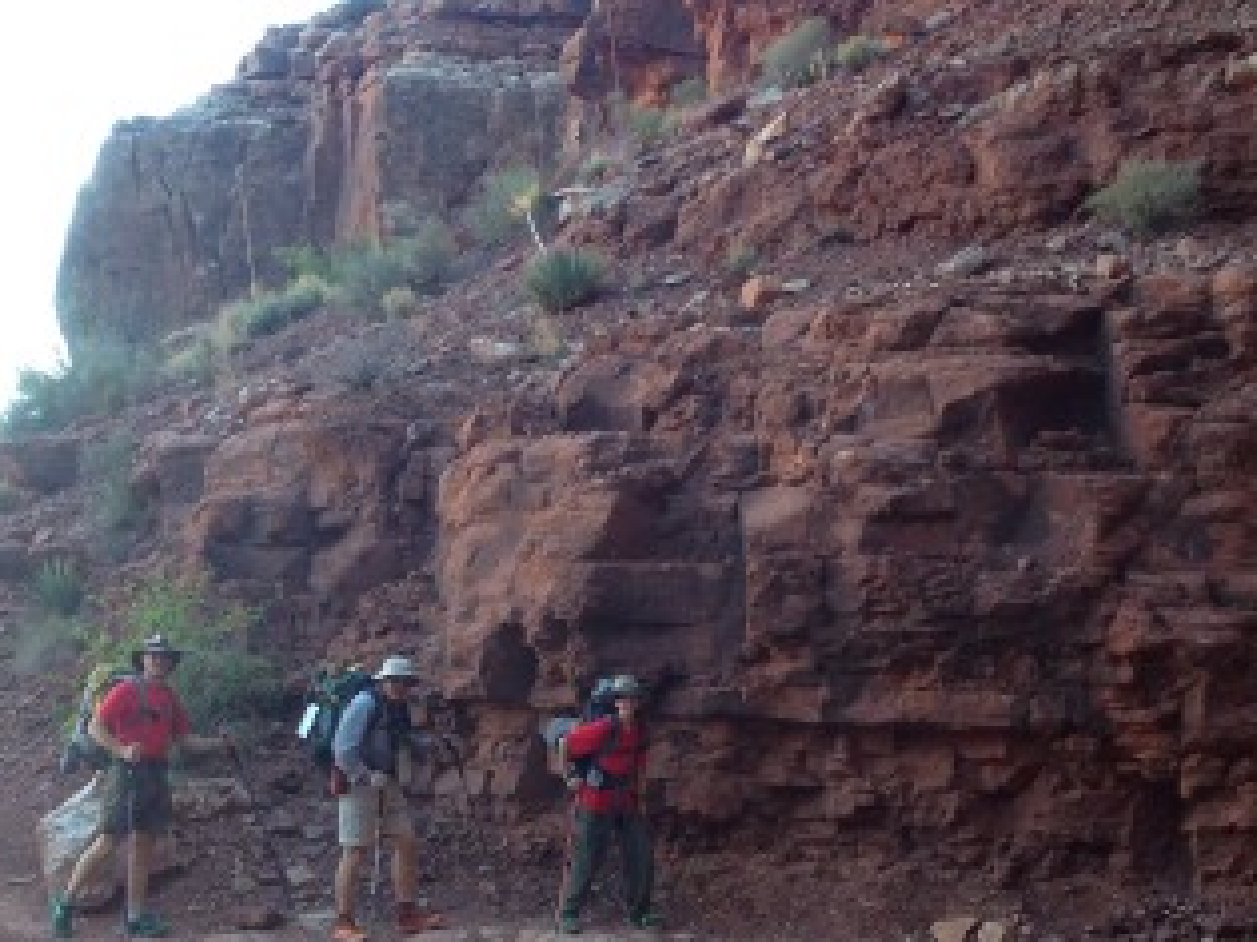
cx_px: 682
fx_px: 2432
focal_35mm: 67
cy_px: 926
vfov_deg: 21.2
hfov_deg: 29.0
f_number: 2.4
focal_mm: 4.12
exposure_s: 1/120
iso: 80
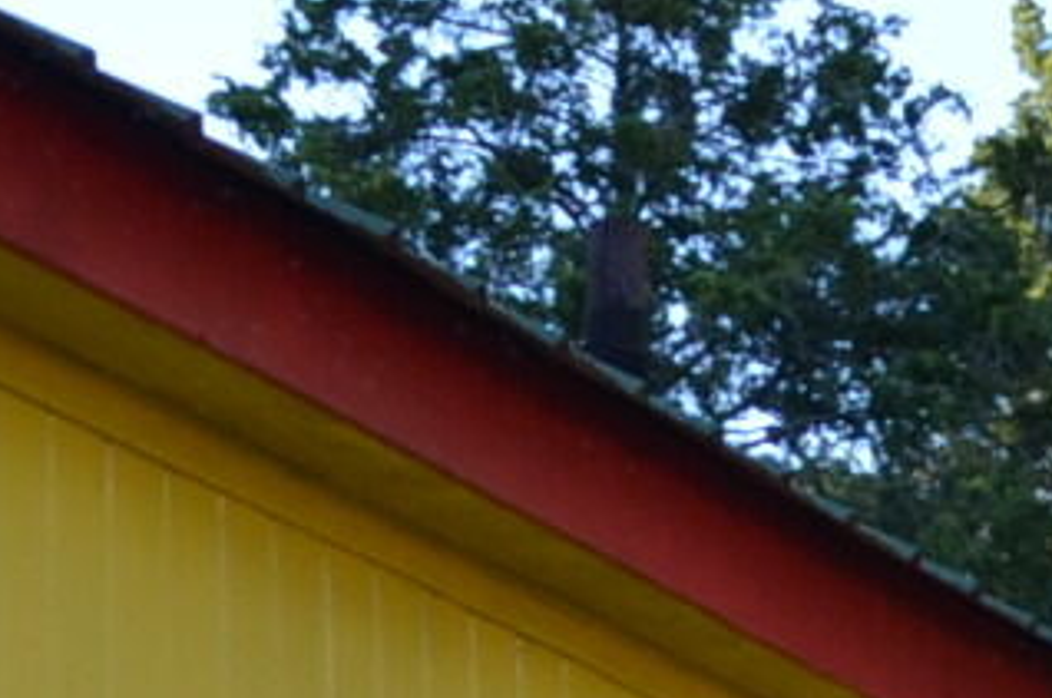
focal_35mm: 209
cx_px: 940
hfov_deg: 9.8
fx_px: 6098
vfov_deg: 6.1
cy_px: 1929
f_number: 5.6
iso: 220
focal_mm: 18
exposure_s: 1/125
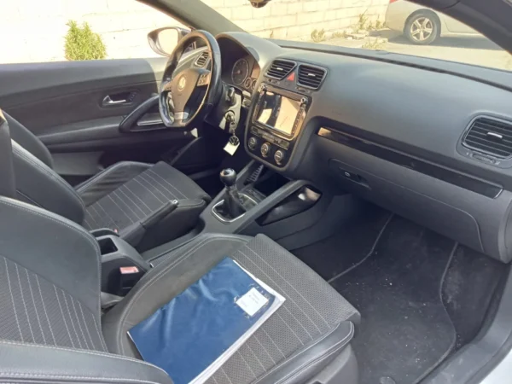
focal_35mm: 28
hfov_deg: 63.4
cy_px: 192
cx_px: 256
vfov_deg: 49.7
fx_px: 414
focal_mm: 3.46
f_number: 2.2
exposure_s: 1/50
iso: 129
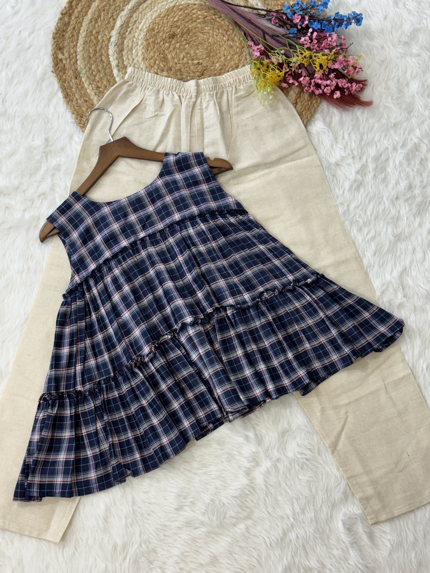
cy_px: 286
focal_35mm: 48
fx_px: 795
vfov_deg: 39.7
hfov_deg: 30.3
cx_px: 215
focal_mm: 6.76
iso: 64
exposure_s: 1/50
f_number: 1.78
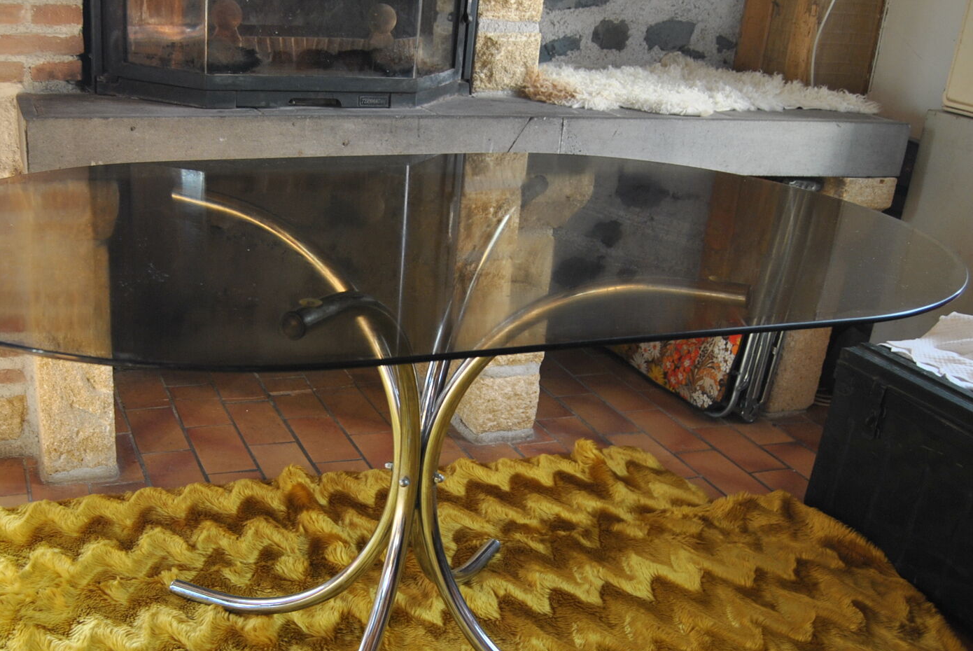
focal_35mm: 40
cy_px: 442
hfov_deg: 48.0
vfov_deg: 33.4
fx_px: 1074
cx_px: 329
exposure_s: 1/50
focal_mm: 19
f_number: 3.5
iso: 200
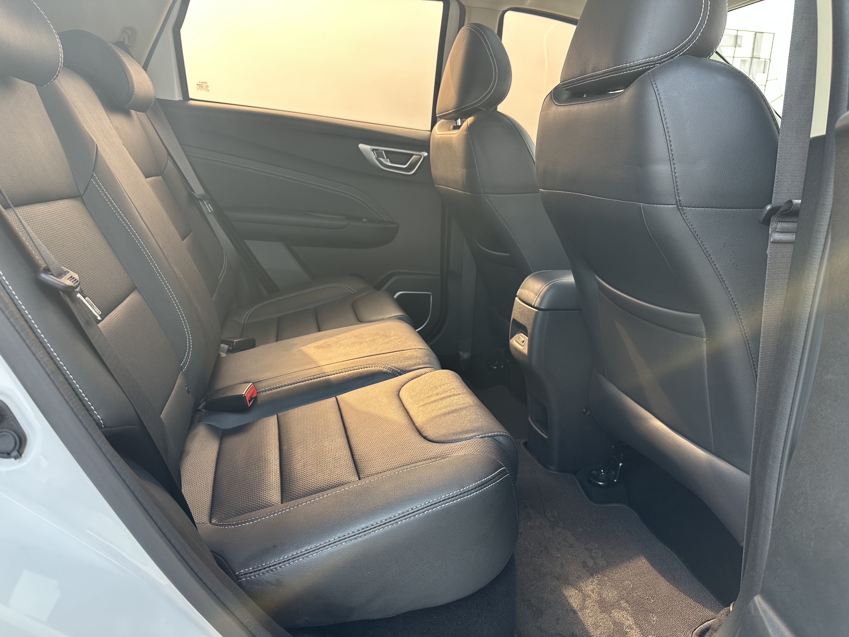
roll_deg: -1.3
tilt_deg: -16.2
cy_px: 318
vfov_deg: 56.8
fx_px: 589
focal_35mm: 24
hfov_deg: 71.6
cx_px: 424
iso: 80
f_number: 1.78
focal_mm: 6.86
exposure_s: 1/198
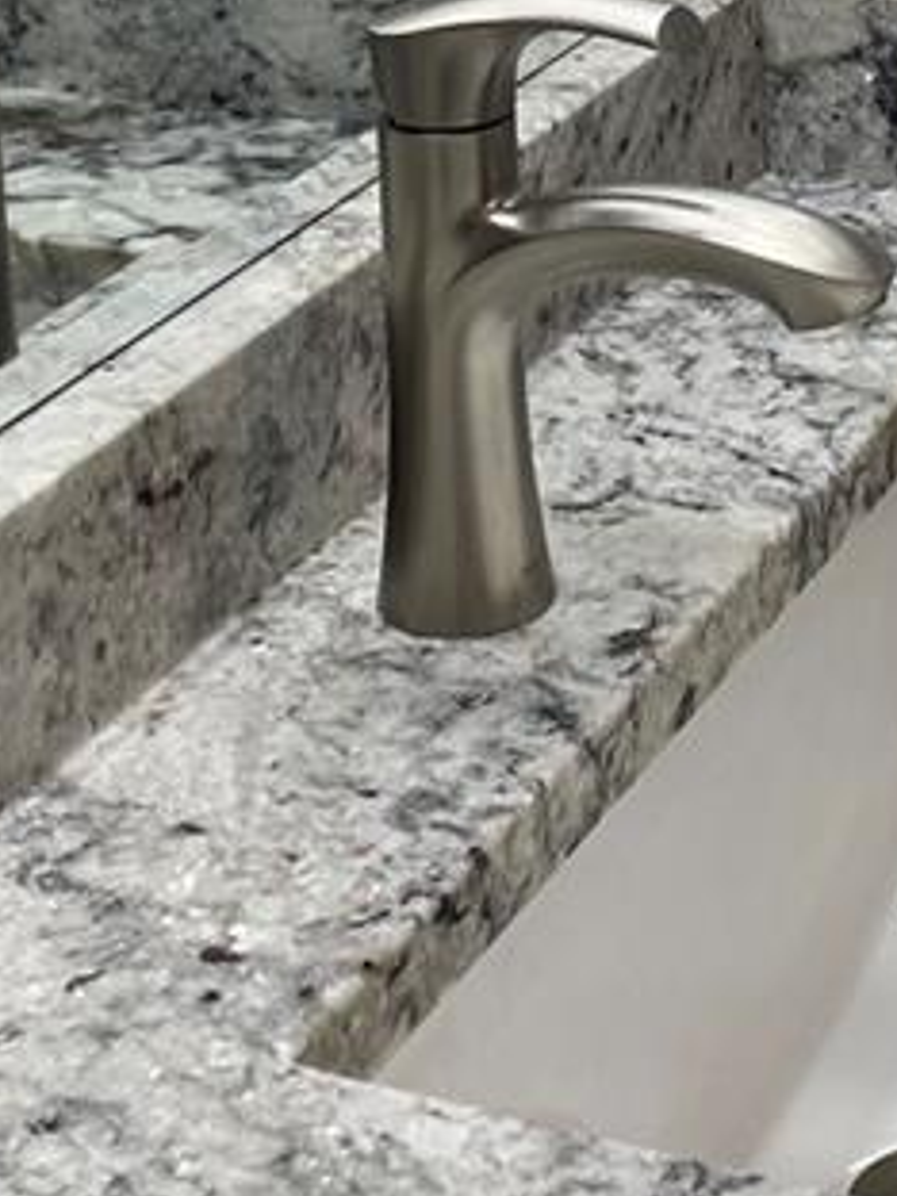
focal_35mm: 100
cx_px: 770
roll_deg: +1.4
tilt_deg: -11.8
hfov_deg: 14.7
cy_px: -169
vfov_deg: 18.8
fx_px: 3455
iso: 40
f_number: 1.6
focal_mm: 4.2
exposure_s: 1/120
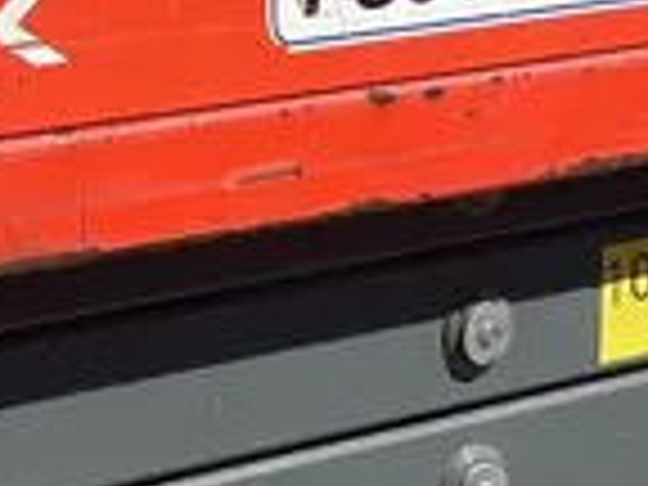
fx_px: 2471
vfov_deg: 11.2
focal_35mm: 132
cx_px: 54
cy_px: 209
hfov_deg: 14.8
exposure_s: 1/3876
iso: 50
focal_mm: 5.1
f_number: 1.6
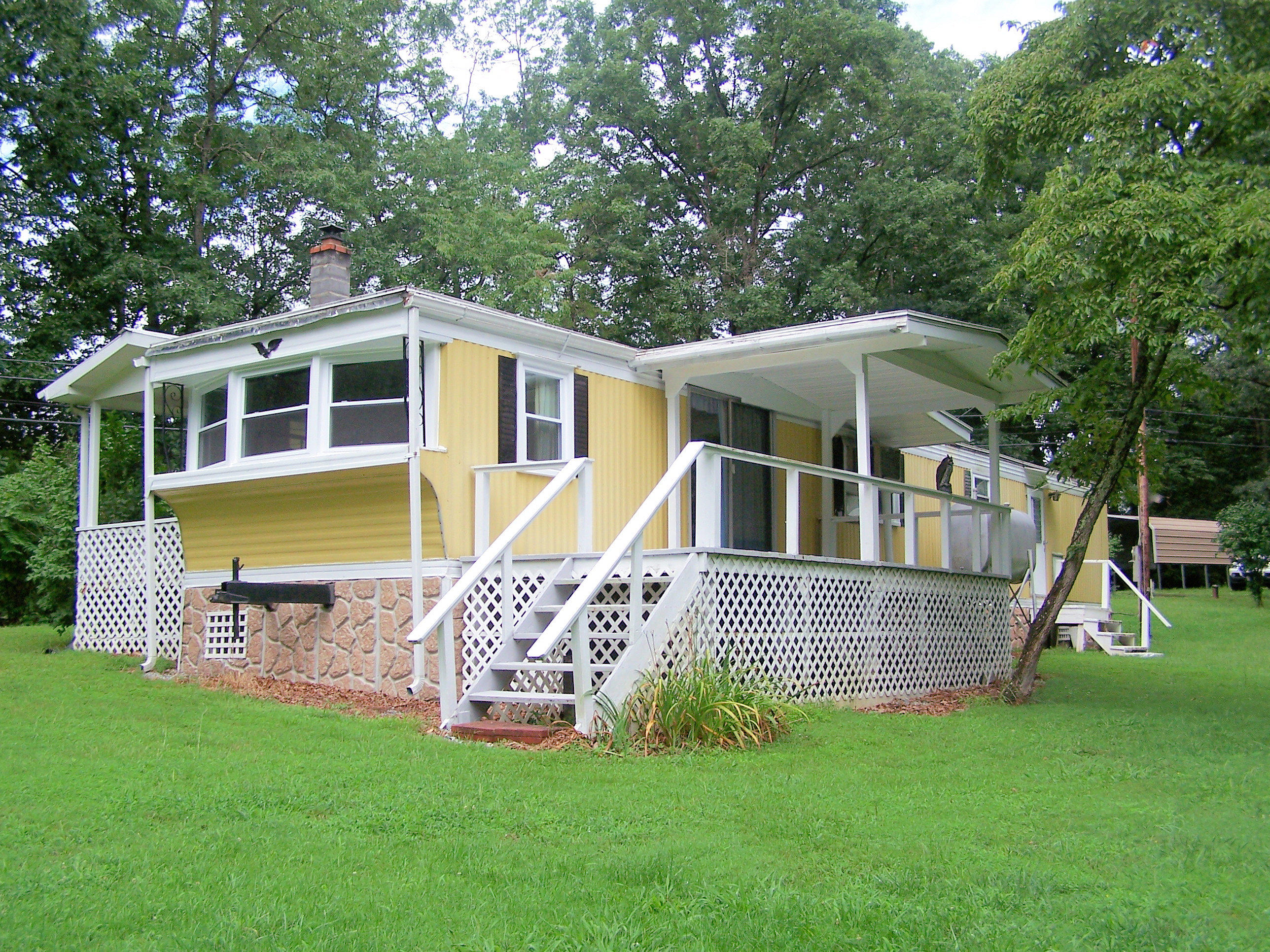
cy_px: 476
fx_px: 1394
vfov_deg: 37.7
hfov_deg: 49.0
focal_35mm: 38
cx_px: 635
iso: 80
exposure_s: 1/640
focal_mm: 6.3
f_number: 2.8
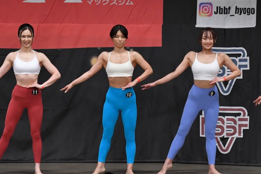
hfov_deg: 8.5
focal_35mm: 242
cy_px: 92
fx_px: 1754
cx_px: 145
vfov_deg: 5.7
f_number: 5.6
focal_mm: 135
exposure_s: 1/400
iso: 3200
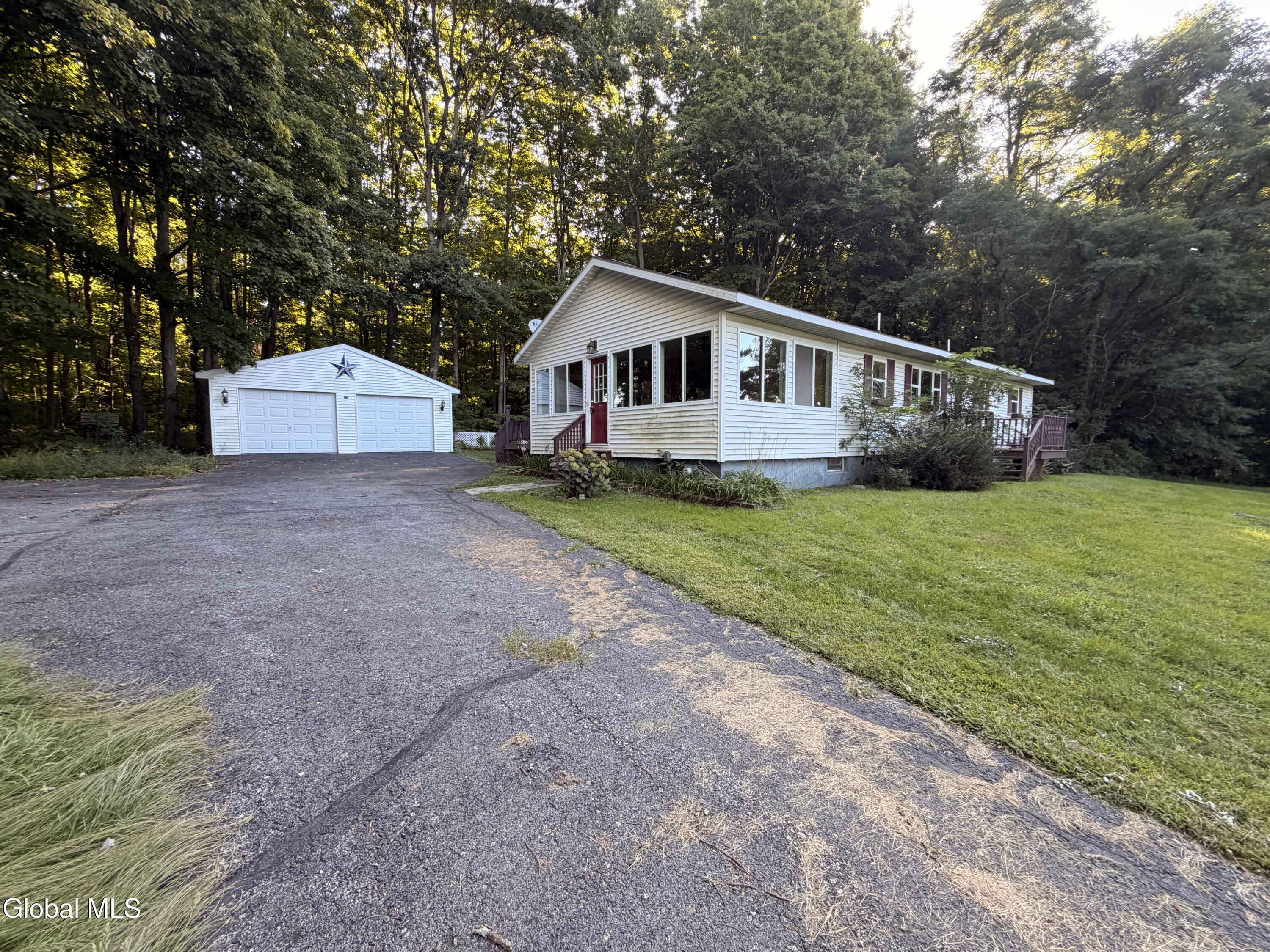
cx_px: 635
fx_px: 514
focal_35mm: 14
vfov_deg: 85.7
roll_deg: -0.9
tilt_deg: -3.3
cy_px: 476
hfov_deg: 102.1
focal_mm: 2.22
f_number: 2.2
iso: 100
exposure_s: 1/121
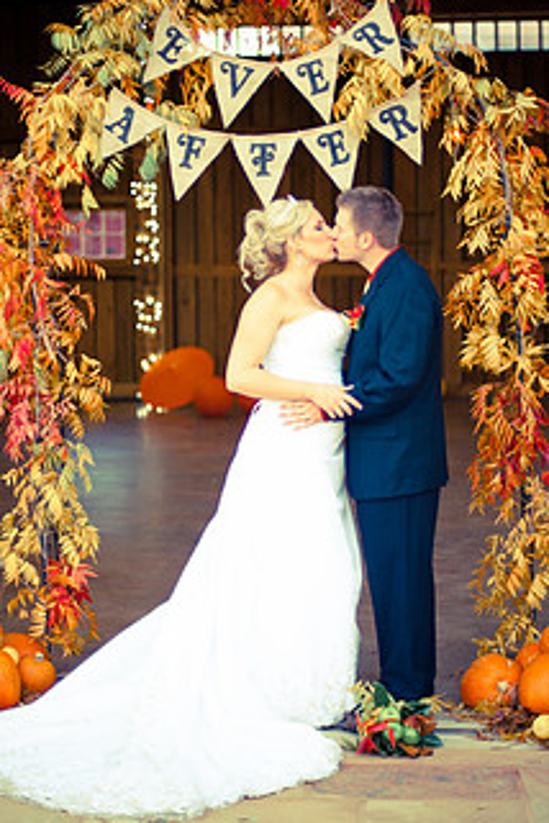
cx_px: 258
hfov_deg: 19.5
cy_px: 336
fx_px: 1601
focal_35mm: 70
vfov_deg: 28.8
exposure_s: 1/200
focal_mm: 50
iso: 320
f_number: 1.4
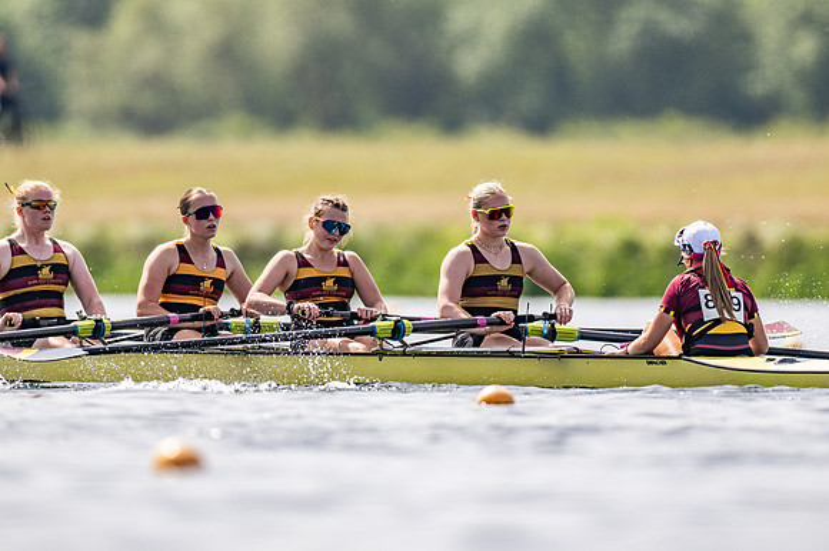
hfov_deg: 2.3
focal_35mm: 900
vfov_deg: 1.5
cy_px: 276
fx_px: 20712
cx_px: 414
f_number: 4
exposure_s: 1/2500
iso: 160
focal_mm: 600
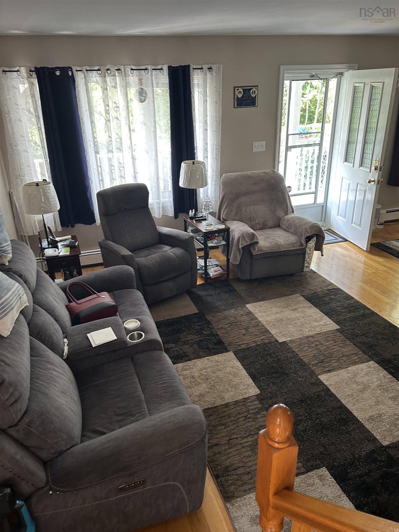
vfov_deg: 67.3
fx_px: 400
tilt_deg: -21.4
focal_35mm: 26
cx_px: 200
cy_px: 266
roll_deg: -0.4
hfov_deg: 53.1
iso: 125
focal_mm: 5.7
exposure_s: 1/83
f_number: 1.5
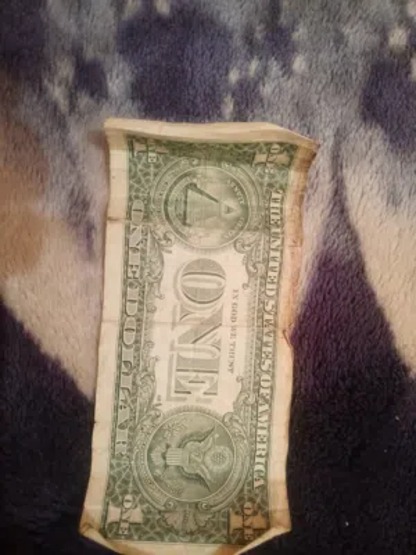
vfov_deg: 67.3
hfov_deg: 53.1
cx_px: 208
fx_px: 417
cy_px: 278
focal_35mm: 26
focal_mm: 3.98
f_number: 1.8
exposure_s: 1/20
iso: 800
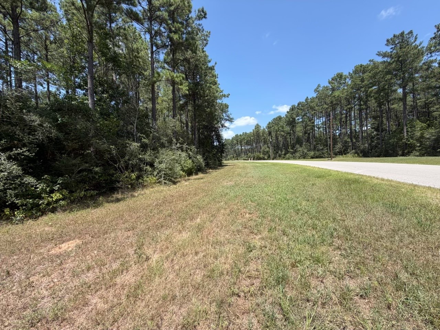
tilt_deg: -0.8
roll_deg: +2.5
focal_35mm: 14
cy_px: 165
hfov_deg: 102.1
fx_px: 178
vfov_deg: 85.7
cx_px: 220
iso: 40
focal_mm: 2.22
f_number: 2.2
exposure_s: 1/751
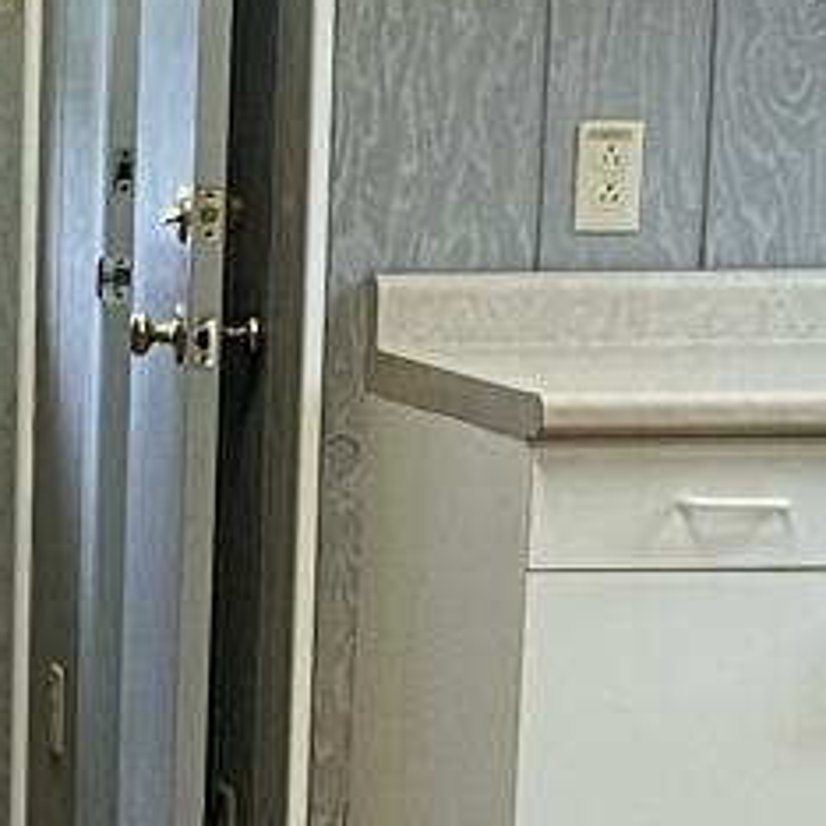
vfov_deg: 9.1
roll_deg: -0.2
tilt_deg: -12.1
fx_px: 5102
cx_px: -477
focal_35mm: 189
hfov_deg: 9.0
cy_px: 1080
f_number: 1.6
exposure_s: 1/60
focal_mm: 5.1
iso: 200
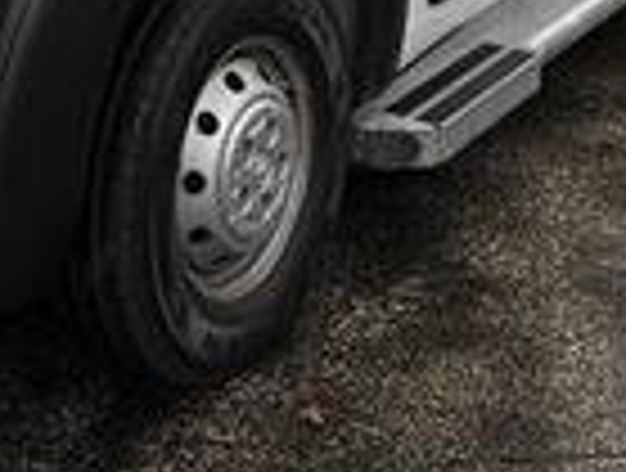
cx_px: 50
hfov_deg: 20.4
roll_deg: +0.8
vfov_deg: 14.4
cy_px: -292
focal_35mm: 94
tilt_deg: -6.1
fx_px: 1704
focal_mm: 5.96
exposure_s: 1/341
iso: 50
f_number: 1.6
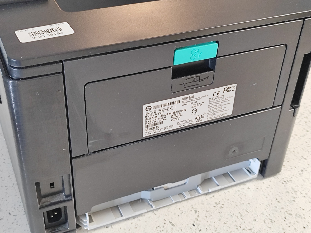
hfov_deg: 71.6
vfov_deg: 56.8
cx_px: 156
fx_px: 216
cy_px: 116
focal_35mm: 24
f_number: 1.89
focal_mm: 5.89
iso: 791
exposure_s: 1/60
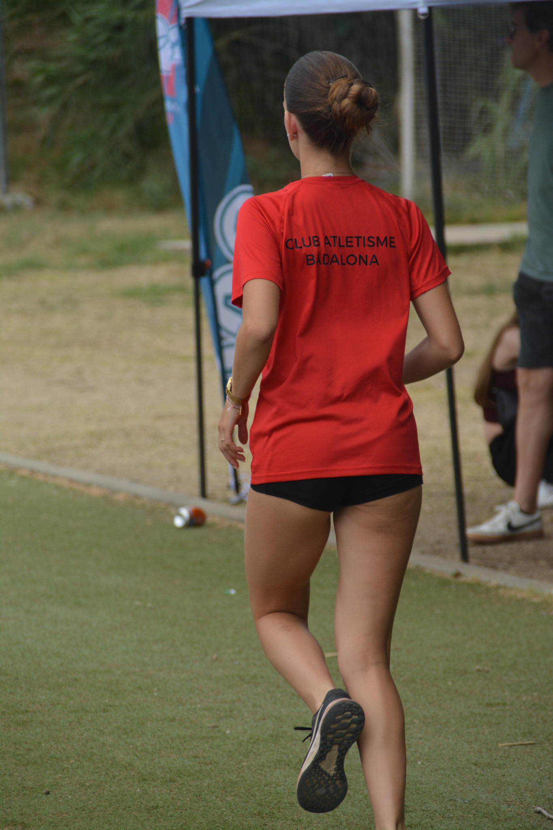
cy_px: 415
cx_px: 276
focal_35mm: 300
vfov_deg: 6.9
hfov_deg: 4.6
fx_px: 6913
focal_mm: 200
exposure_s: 1/1000
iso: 560
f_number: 6.3
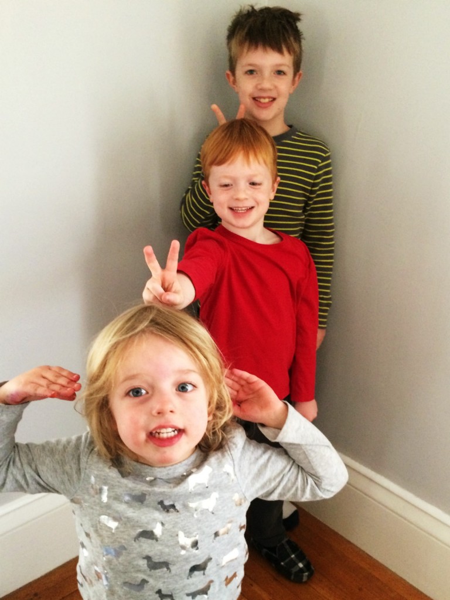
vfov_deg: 61.7
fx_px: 503
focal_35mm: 29
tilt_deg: -26.3
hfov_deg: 48.2
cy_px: 300
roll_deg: -0.2
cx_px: 225
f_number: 2.2
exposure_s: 1/30
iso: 250
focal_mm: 4.15
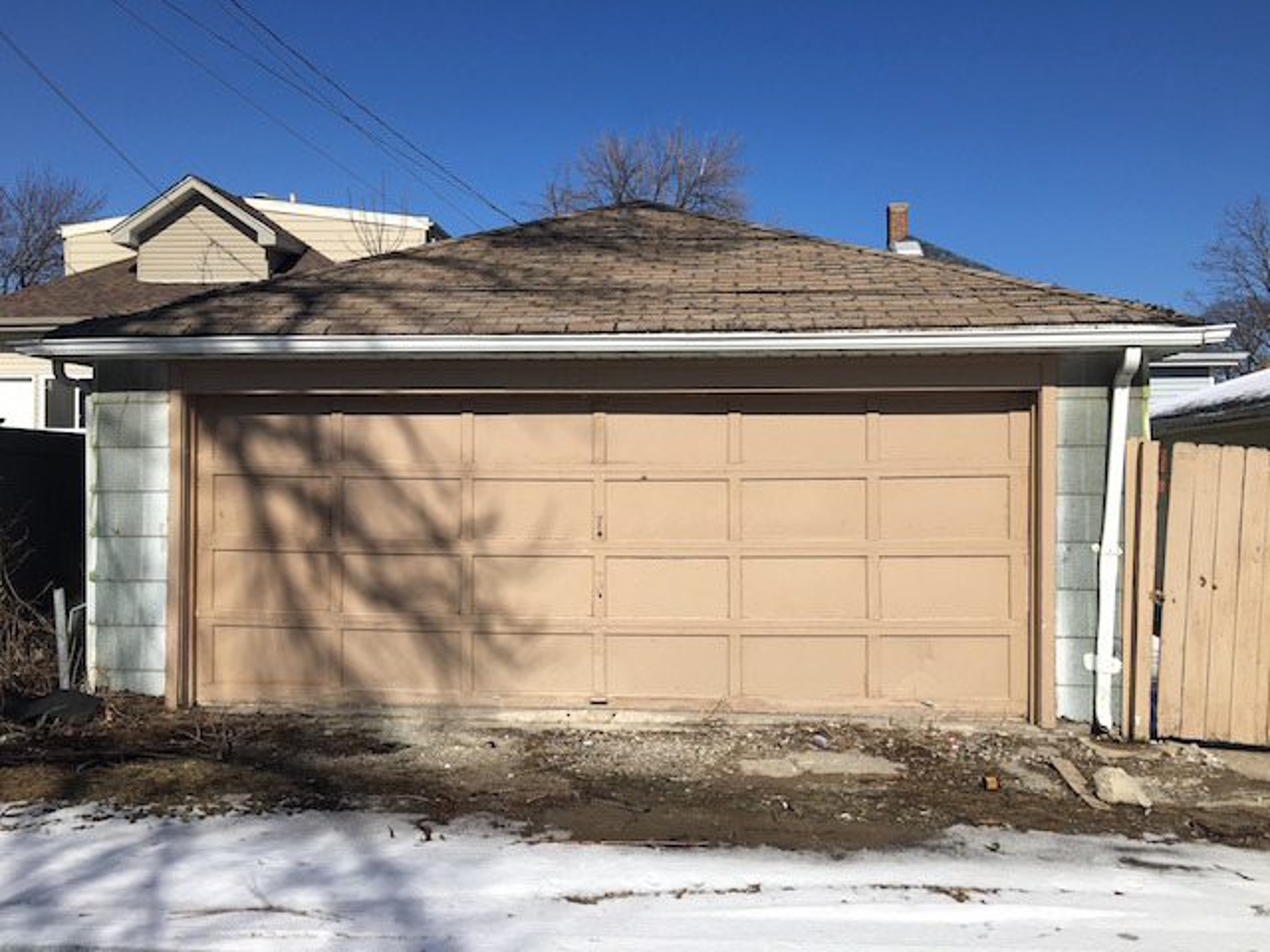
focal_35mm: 29
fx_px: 1064
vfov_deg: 48.2
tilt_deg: +1.7
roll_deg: -2.4
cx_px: 635
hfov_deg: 61.7
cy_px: 476
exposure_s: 1/2481
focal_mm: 4.15
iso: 25
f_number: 2.2
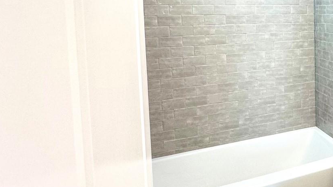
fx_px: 335
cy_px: 37
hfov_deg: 42.6
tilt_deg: -4.1
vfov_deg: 30.4
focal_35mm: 38
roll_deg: +0.3
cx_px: 359
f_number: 2.2
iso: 100
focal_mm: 2.22
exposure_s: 1/120
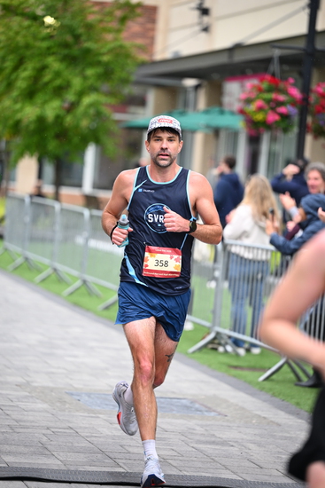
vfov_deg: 14.1
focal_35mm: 145
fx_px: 1962
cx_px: 162
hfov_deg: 9.5
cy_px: 244
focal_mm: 145
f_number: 2.8
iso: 1250
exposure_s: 1/1600
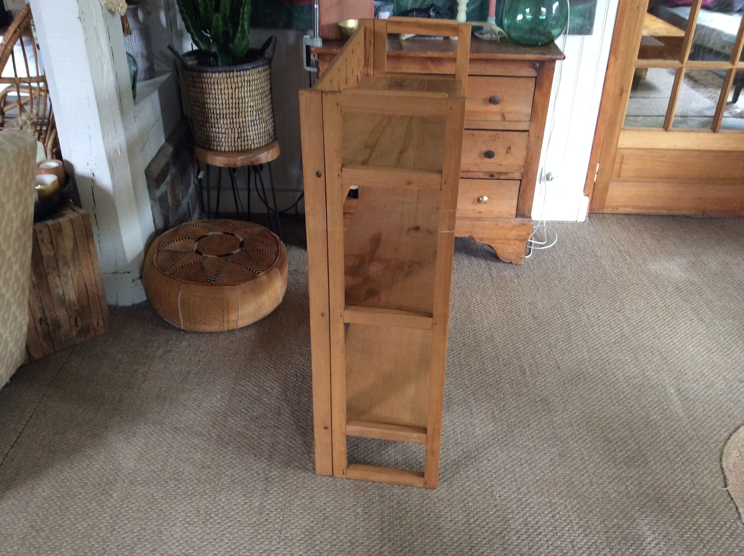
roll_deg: +1.6
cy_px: 278
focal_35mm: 32
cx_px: 372
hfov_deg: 56.9
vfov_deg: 44.1
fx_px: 687
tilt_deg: -29.9
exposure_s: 1/25
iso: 125
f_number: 2.4
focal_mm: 3.3
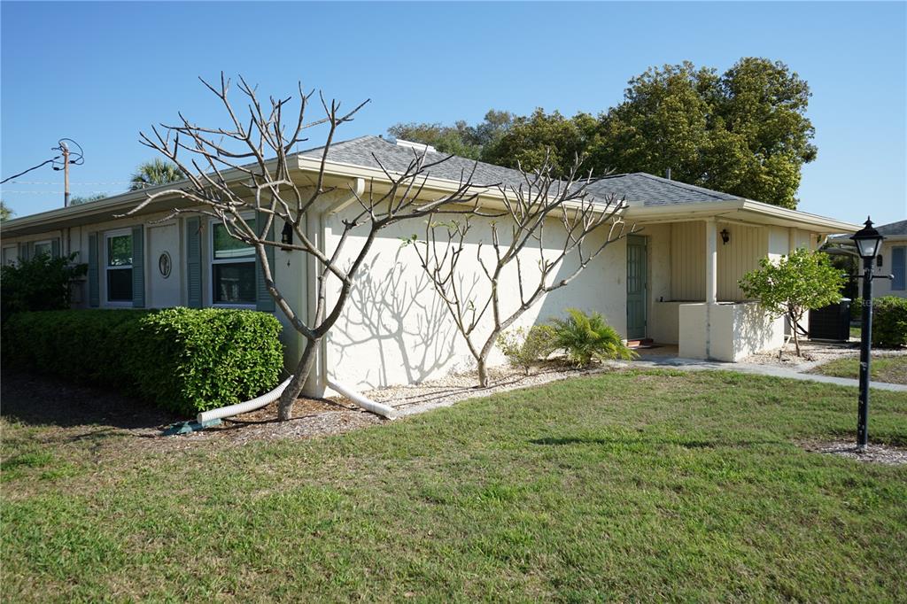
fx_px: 705
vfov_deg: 46.4
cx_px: 454
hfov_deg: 65.5
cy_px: 302
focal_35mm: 28
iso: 100
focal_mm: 28
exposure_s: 1/320
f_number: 6.3
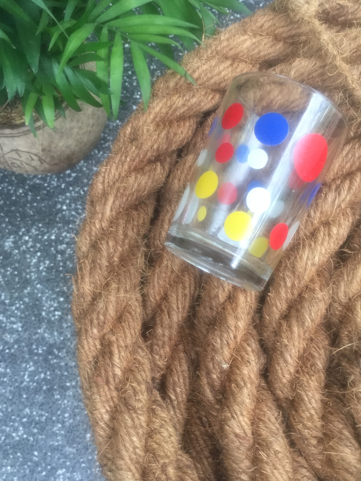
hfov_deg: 40.7
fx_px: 487
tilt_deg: -74.4
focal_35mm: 35
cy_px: 224
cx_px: 183
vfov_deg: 52.6
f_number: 2.2
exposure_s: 1/33
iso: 200
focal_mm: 4.15
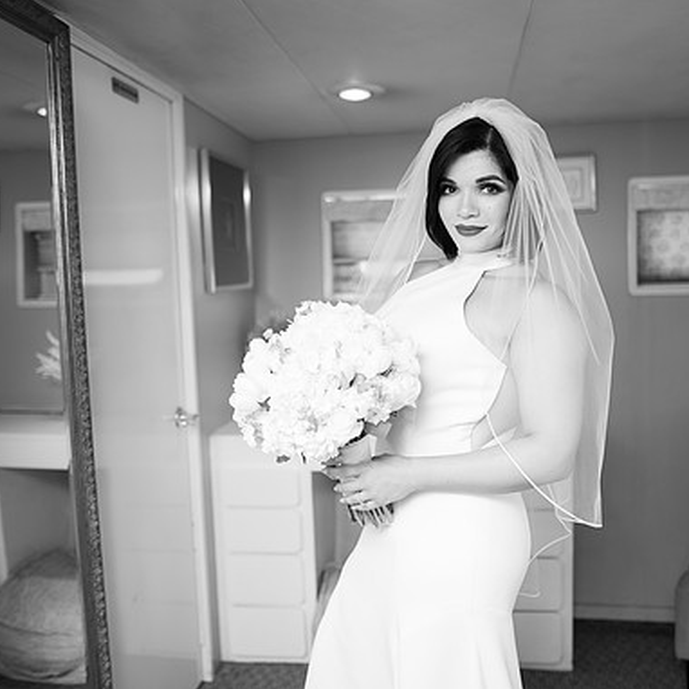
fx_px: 698
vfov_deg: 52.5
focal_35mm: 31
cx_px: 366
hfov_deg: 52.5
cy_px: 342
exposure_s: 1/1000
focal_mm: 24
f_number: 1.4
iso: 250
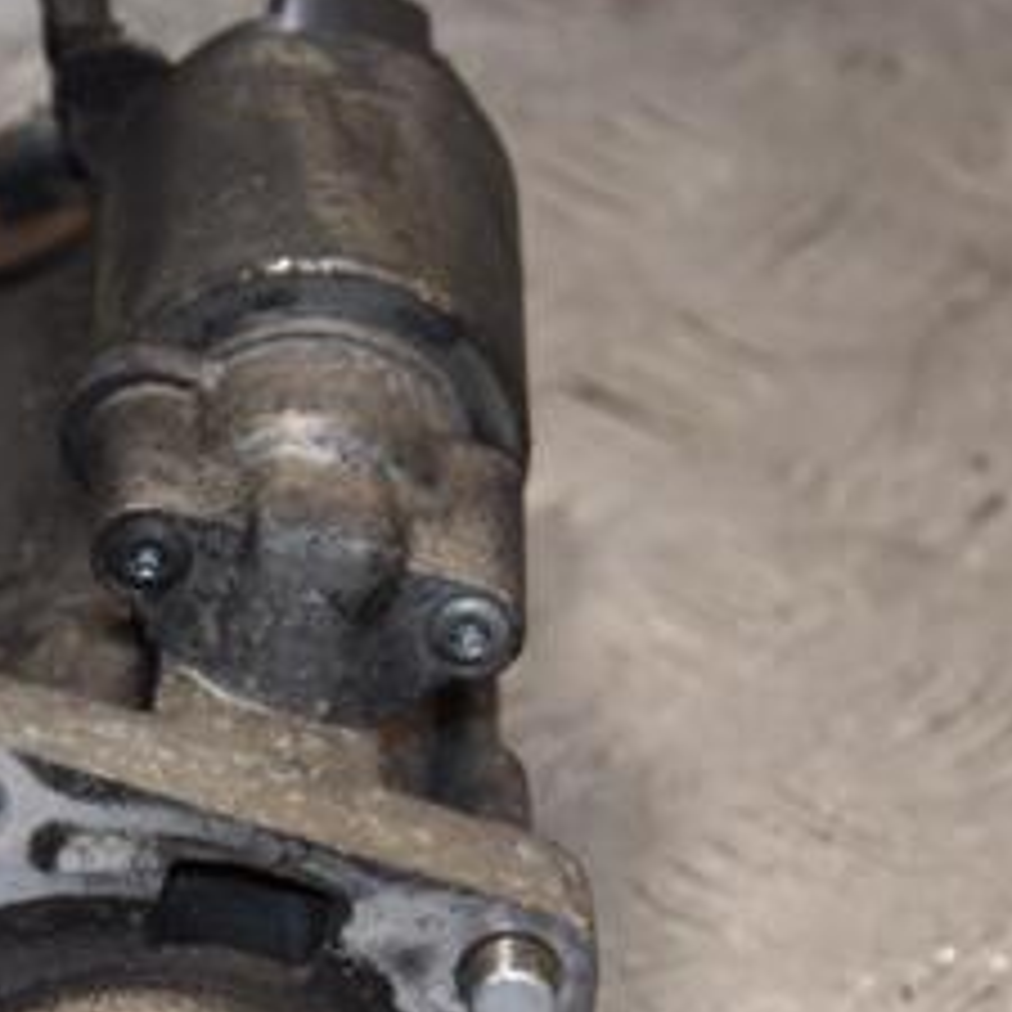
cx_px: 144
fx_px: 7872
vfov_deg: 7.3
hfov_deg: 7.3
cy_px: 733
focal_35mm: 238
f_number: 5.3
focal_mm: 70
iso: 800
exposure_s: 1/200
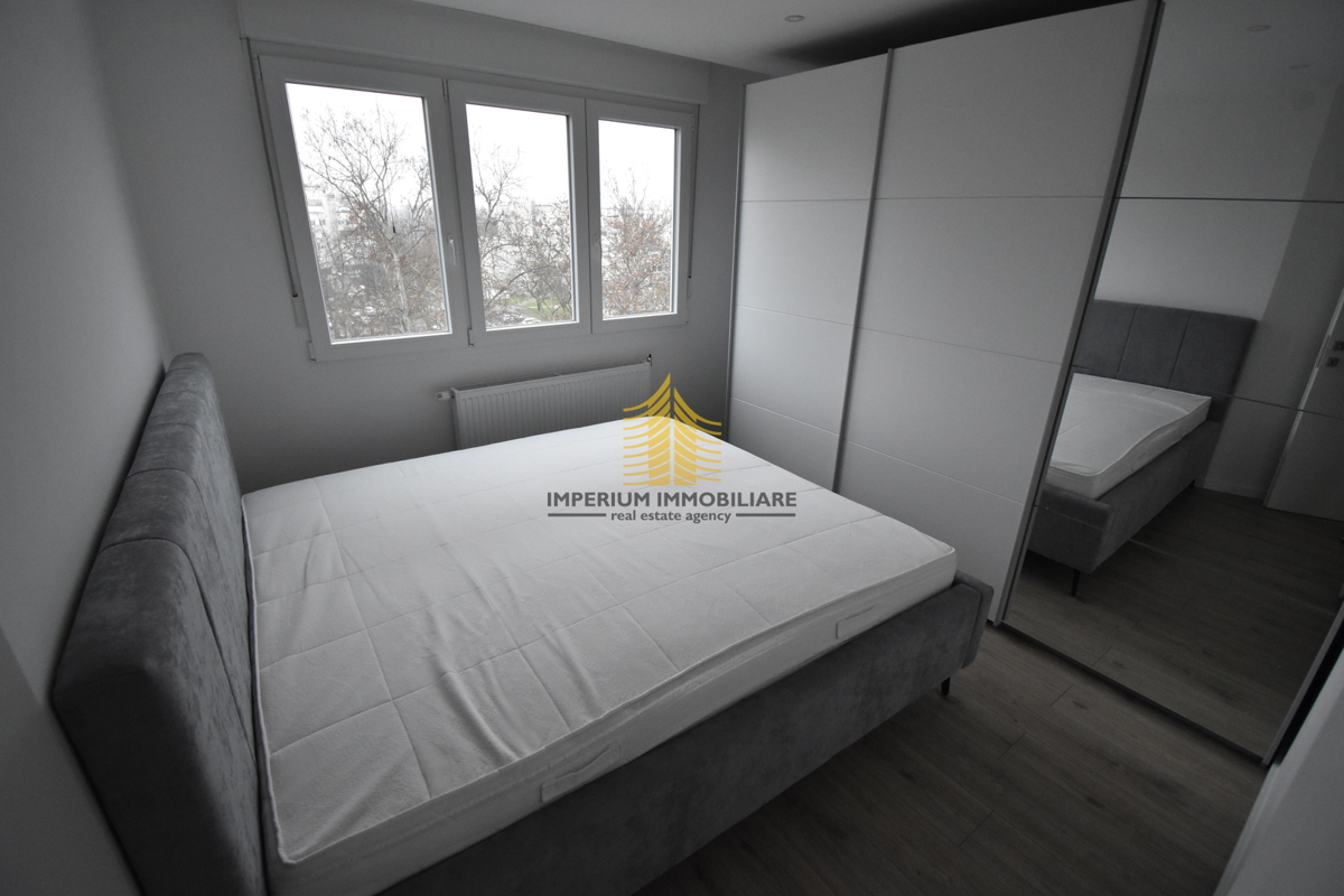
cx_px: 672
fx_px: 560
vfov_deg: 77.3
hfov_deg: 100.4
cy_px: 448
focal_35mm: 15
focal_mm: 10
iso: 2500
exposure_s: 1/500
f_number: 4.5
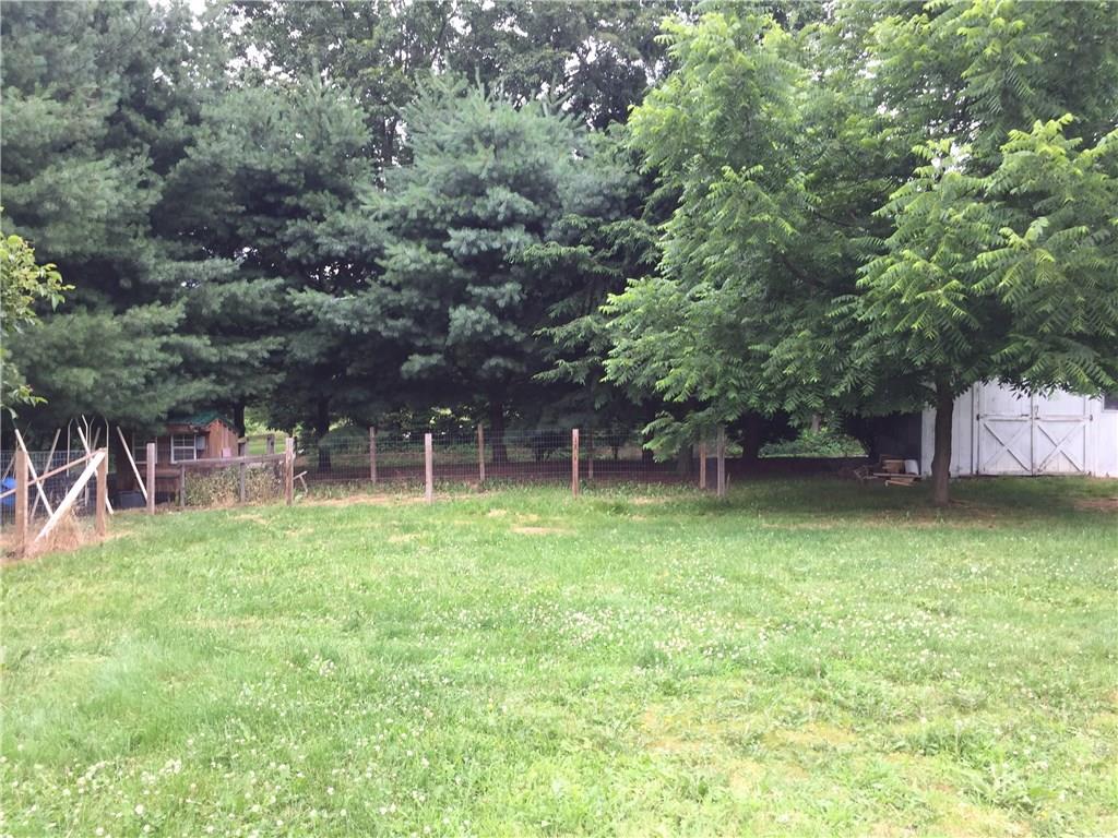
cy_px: 419
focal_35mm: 29
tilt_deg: +0.0
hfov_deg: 61.7
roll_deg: -1.1
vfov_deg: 48.2
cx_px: 559
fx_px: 937
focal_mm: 4.15
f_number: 2.2
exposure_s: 1/122
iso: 32
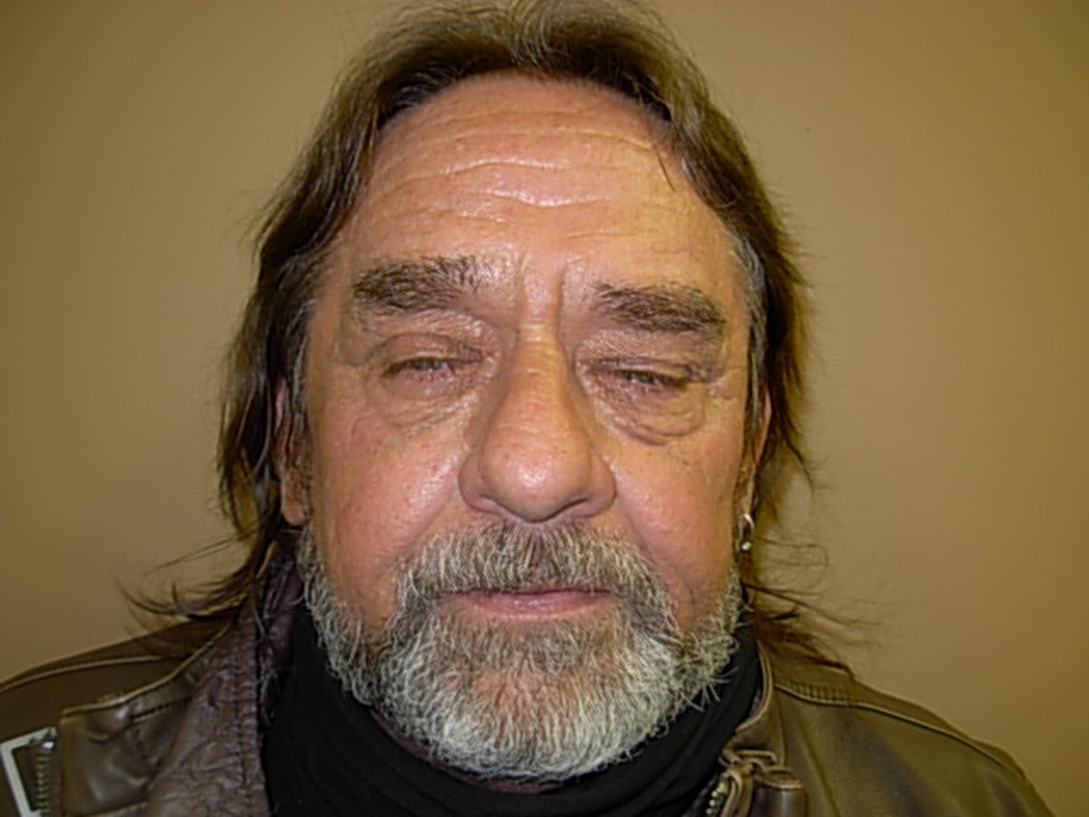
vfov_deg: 37.7
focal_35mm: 38
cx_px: 544
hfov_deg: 49.0
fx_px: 1195
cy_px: 408
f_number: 2.9
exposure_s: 1/22.6
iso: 79
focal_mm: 6.3
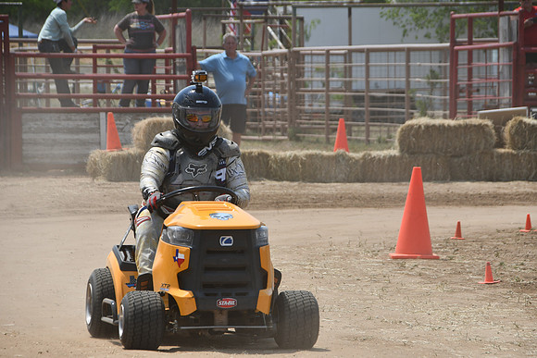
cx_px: 268
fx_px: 3909
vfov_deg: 5.2
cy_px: 179
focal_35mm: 262
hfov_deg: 7.9
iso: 110
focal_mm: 175
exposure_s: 1/500
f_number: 8
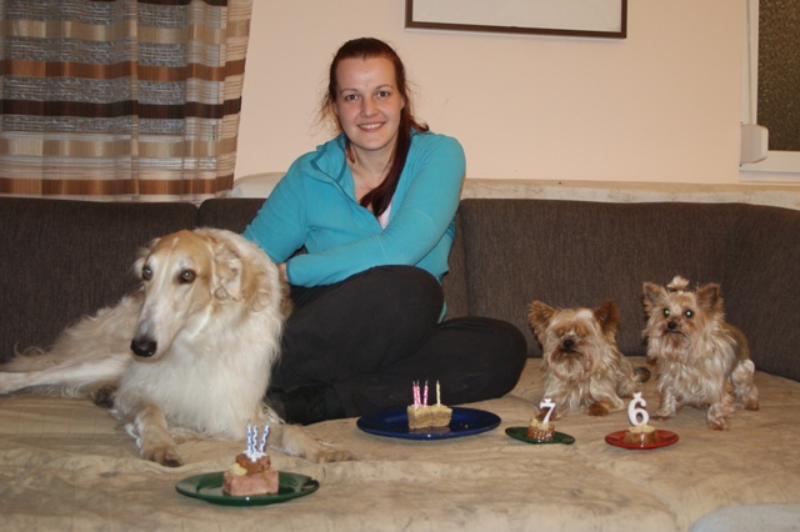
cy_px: 266
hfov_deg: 43.6
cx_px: 400
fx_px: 999
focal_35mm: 45
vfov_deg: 29.8
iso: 400
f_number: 4.5
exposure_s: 1/60
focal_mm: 30
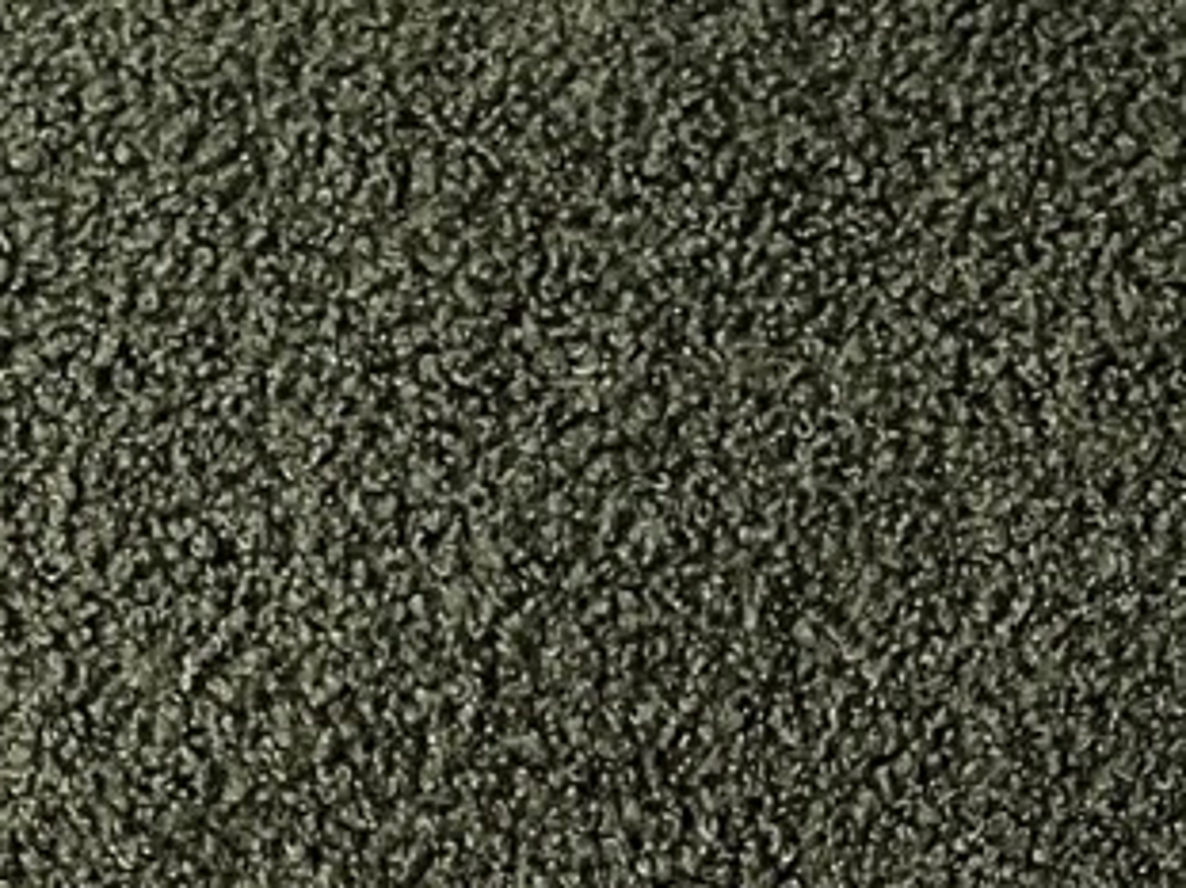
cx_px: 606
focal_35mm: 107
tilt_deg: -56.2
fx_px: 3665
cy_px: 1319
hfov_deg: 18.4
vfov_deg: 13.1
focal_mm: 5.7
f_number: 1.5
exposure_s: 1/71
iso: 125
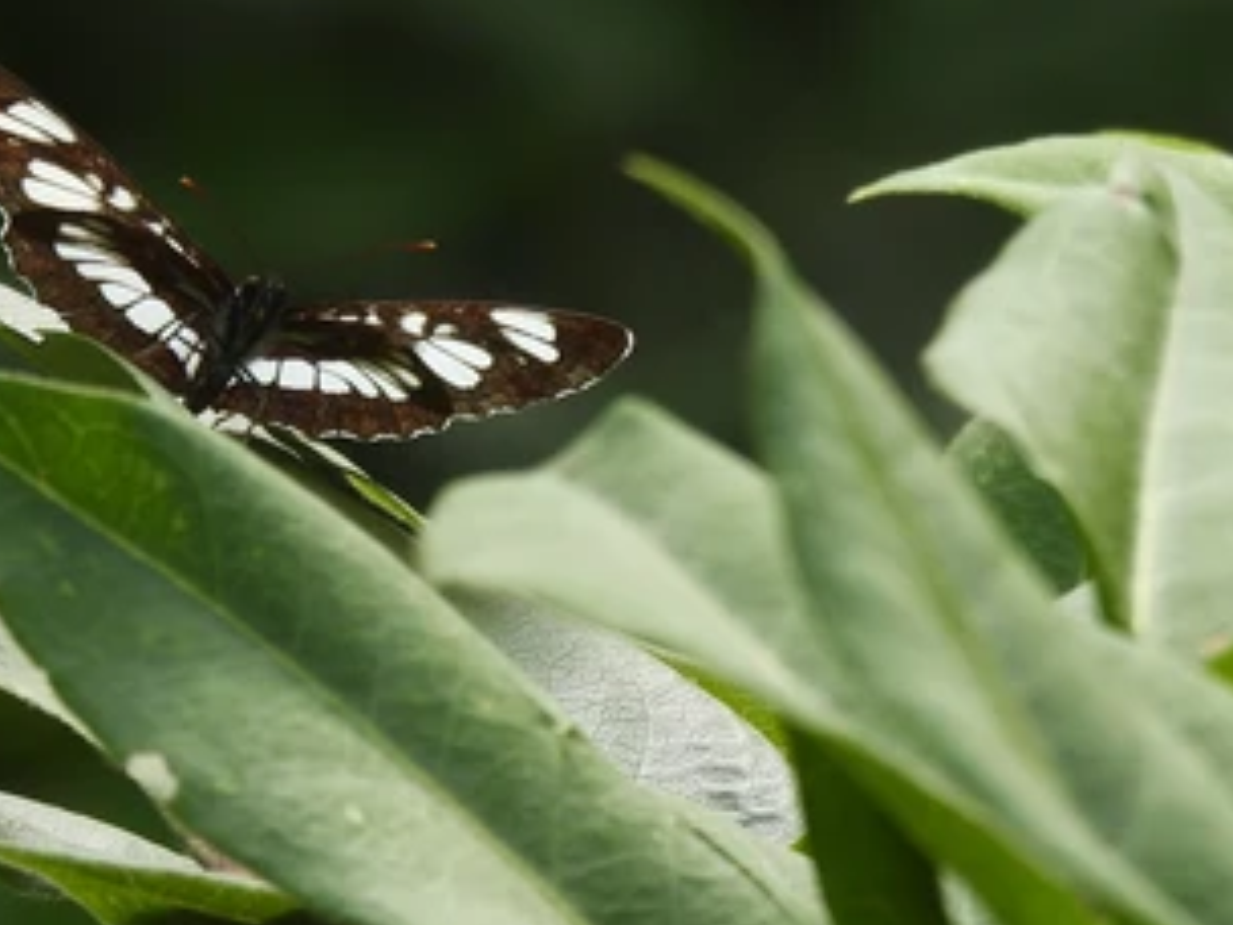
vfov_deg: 1.2
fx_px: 45023
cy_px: 471
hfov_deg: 1.6
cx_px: 264
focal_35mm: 1264
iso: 100
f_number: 5
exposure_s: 1/125
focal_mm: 107
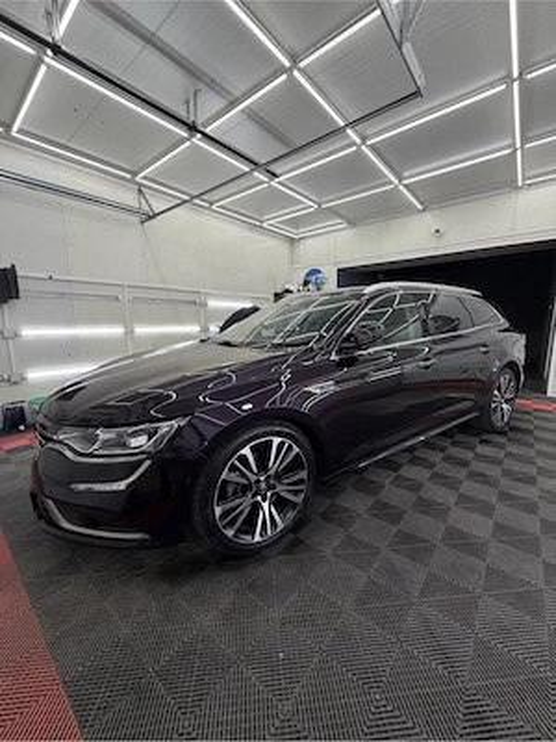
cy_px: 371
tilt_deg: -9.6
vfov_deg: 102.1
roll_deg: +0.7
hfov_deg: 85.7
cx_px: 278
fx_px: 300
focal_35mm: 14
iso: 100
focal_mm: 2.22
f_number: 2.2
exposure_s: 1/100
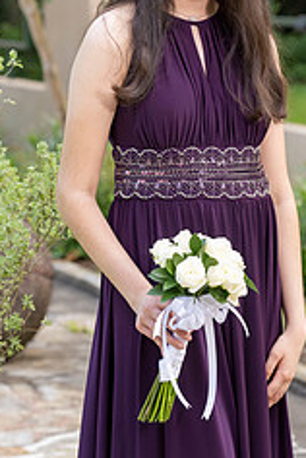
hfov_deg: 7.7
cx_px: 201
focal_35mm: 179
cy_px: 134
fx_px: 2275
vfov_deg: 11.5
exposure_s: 1/200
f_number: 5
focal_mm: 94
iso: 500
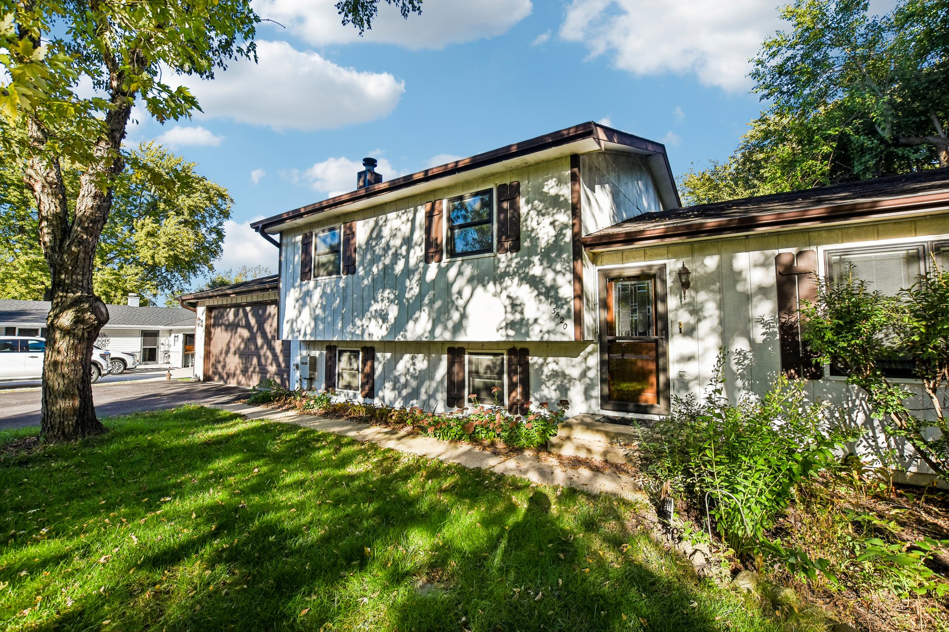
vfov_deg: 77.3
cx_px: 474
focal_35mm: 15
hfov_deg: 100.4
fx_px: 395
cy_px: 316
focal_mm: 10
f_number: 8
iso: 400
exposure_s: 1/640
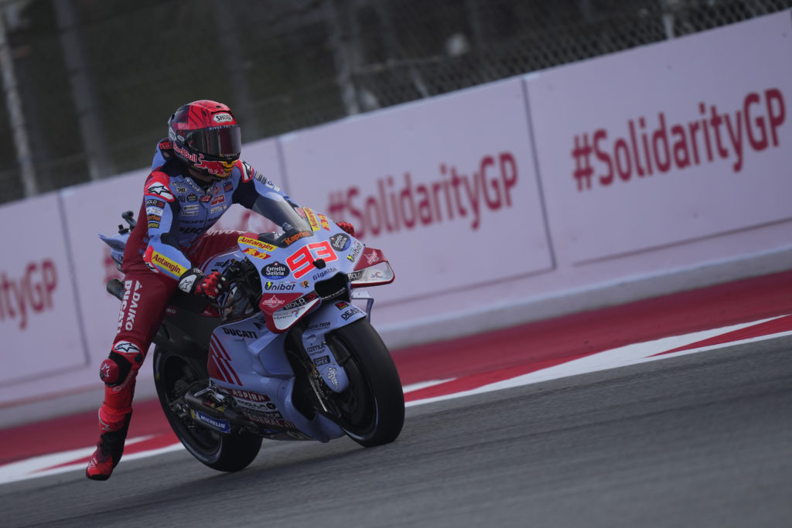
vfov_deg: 3.4
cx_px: 396
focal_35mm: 400
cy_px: 264
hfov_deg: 5.2
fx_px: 8801
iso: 320
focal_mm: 400
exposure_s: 1/2000
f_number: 2.8
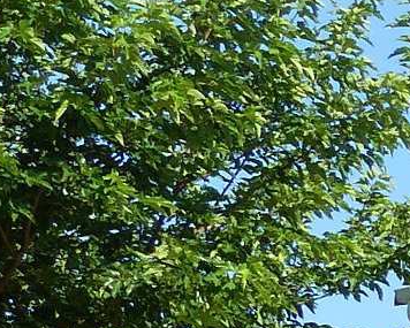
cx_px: 1366
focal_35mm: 274
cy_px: 322
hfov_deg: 6.3
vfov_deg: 5.6
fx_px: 3326
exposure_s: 1/500
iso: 100
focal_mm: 7
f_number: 4
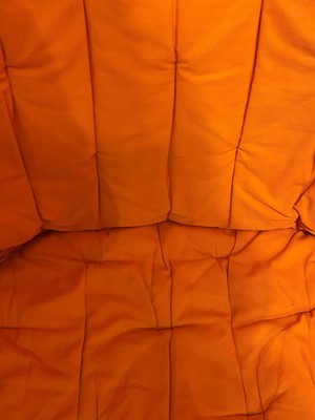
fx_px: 315
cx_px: 158
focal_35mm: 26
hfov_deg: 53.1
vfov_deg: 67.3
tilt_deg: -59.8
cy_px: 210
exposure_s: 1/50
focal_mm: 4.25
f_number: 1.8
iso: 320
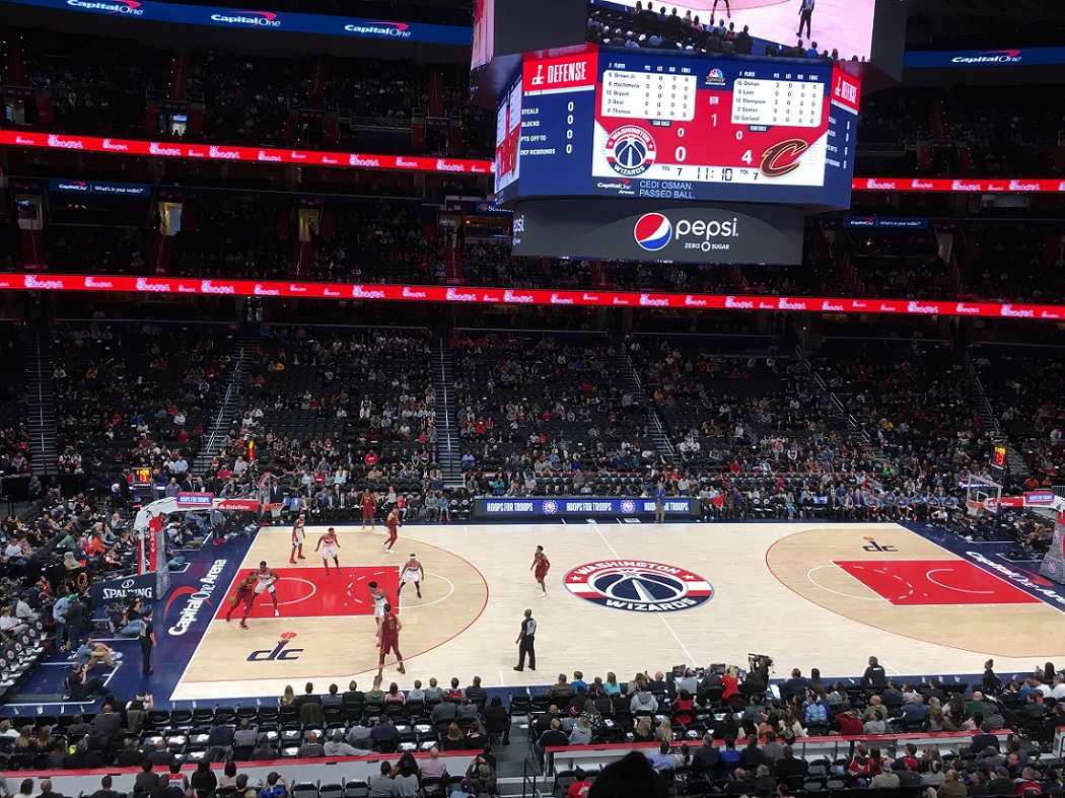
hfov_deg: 61.7
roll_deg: -2.1
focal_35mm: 29
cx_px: 532
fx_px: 892
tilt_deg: -7.5
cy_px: 399
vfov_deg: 48.2
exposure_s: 1/40
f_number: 2.2
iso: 25
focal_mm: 4.15
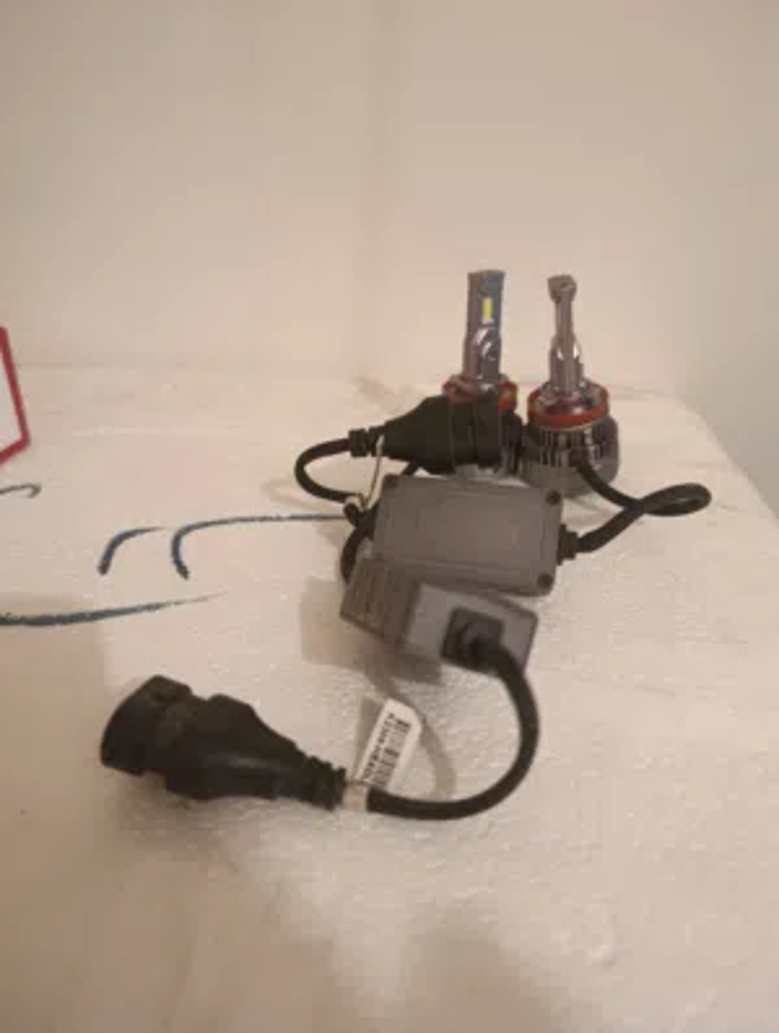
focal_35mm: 23
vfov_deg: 73.8
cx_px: 390
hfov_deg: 59.0
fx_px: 688
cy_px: 516
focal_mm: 6.11
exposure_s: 1/50
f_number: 1.65
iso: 1398
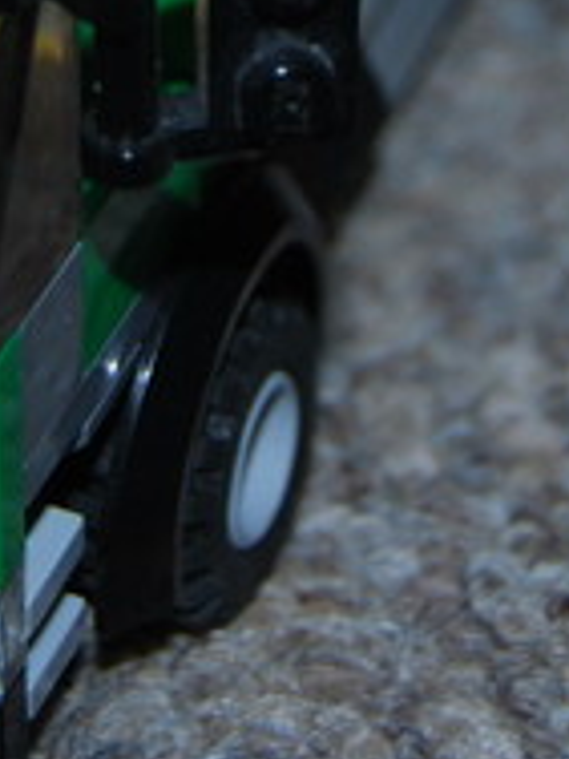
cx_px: 52
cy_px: -416
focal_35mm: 166
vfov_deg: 11.4
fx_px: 3638
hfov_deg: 8.9
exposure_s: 1/60
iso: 200
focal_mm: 24
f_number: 4
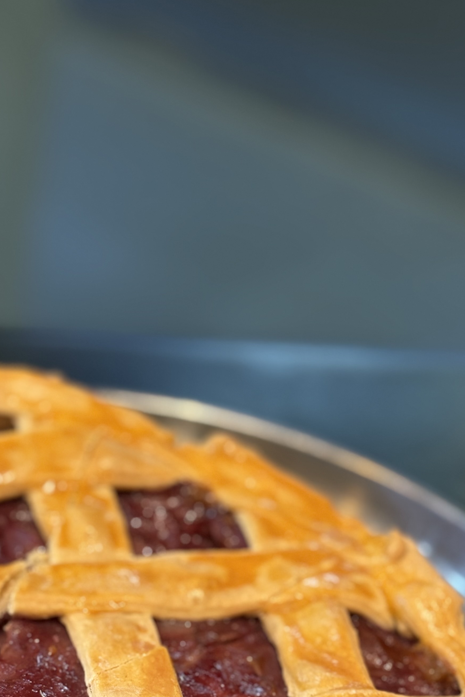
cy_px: 513
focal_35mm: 83
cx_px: 168
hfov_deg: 16.4
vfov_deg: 24.2
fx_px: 1608
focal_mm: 5.96
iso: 125
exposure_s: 1/40
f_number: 1.6
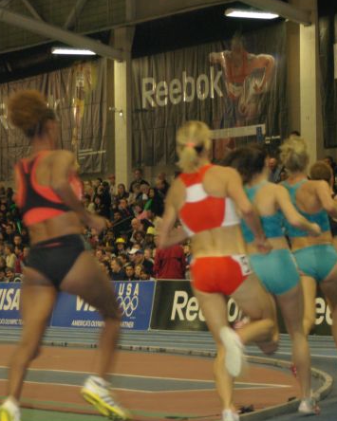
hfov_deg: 9.4
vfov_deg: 11.7
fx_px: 2056
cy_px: 204
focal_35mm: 165
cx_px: 109
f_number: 5.6
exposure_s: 1/100
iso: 800
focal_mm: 65
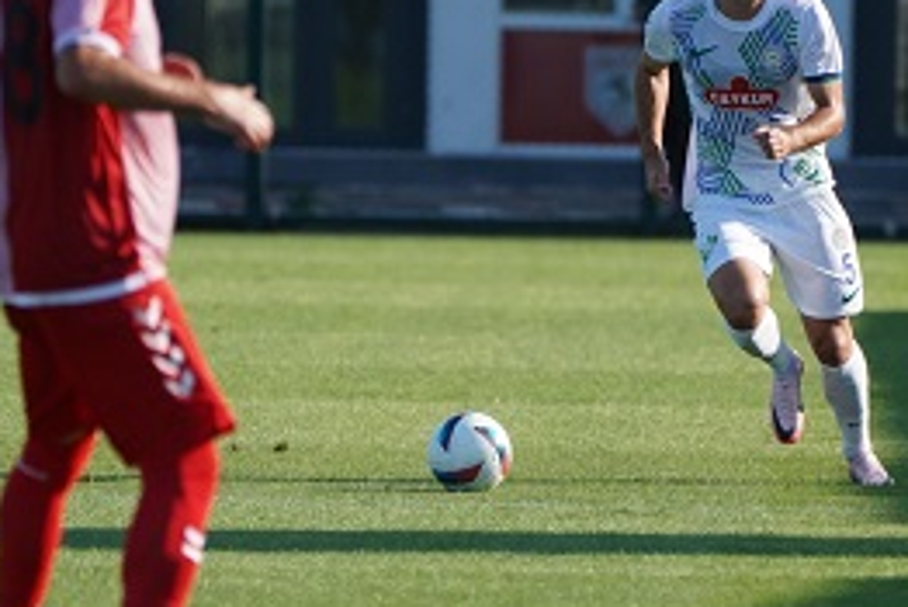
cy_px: 208
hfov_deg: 2.5
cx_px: 596
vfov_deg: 1.6
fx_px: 21223
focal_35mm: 841
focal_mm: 400
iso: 800
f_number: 5.6
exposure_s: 1/2000
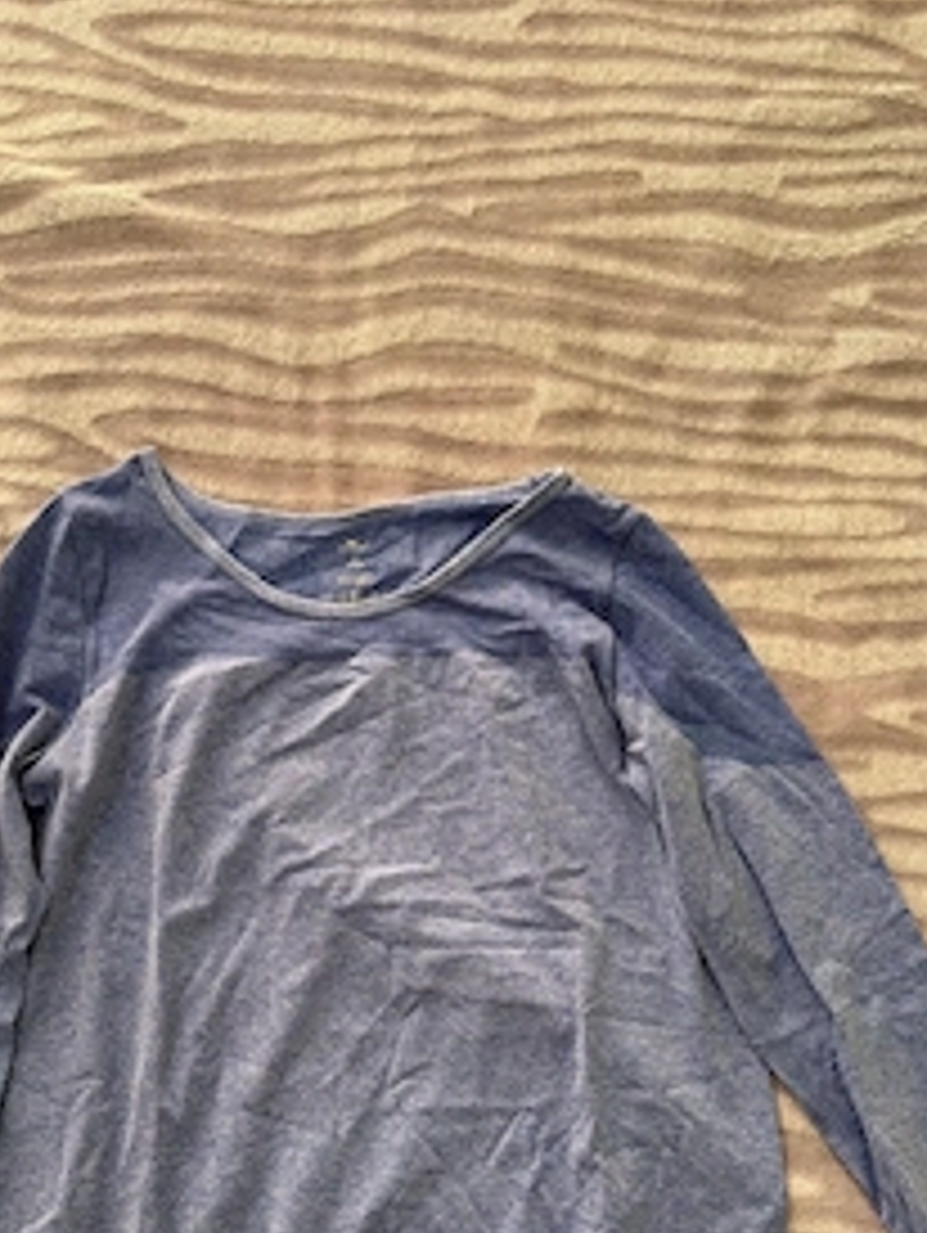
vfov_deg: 51.5
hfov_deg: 40.7
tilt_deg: -79.9
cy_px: 828
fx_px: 1248
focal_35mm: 35
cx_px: 436
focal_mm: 6.76
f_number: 1.78
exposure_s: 1/121
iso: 200
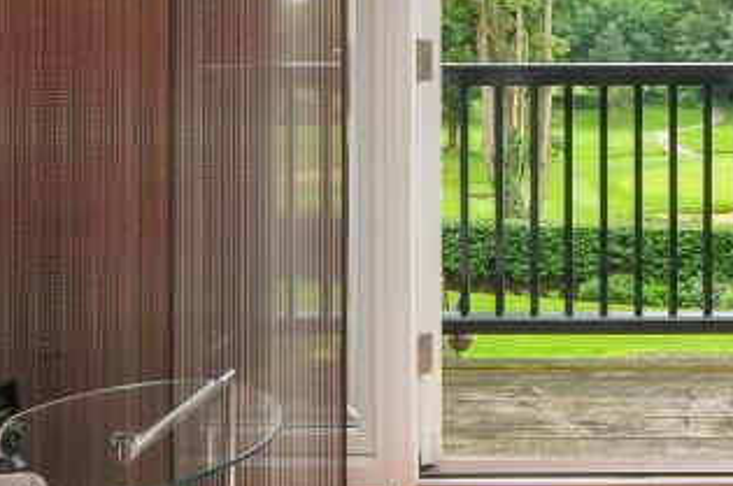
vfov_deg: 29.7
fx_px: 874
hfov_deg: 42.4
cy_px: 42
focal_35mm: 43
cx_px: 634
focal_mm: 10
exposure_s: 1/40
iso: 400
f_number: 8
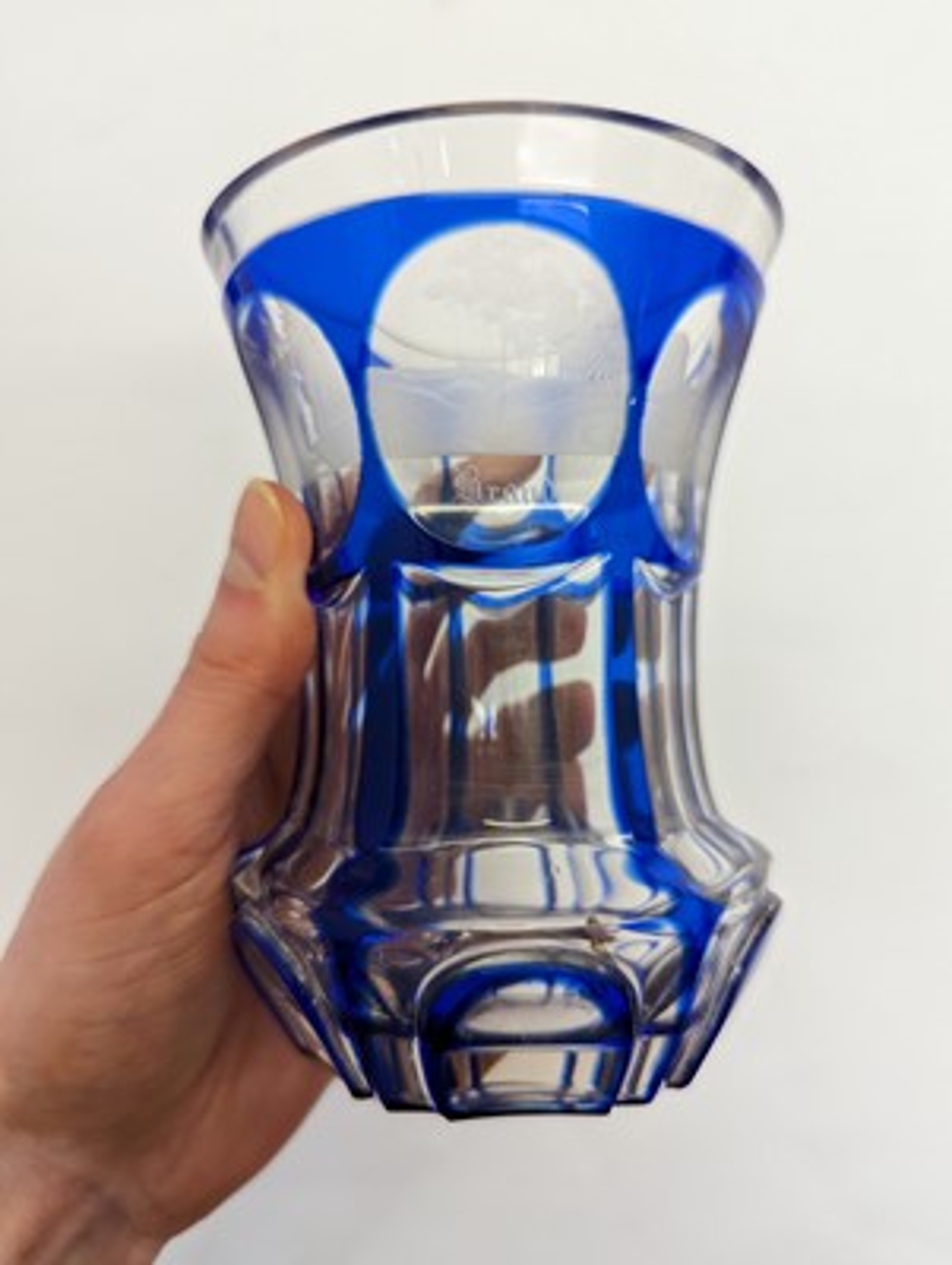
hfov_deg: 56.9
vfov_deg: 71.5
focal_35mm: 24
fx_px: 878
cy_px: 632
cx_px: 476
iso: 134
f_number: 1.85
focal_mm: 6.81
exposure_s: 1/127
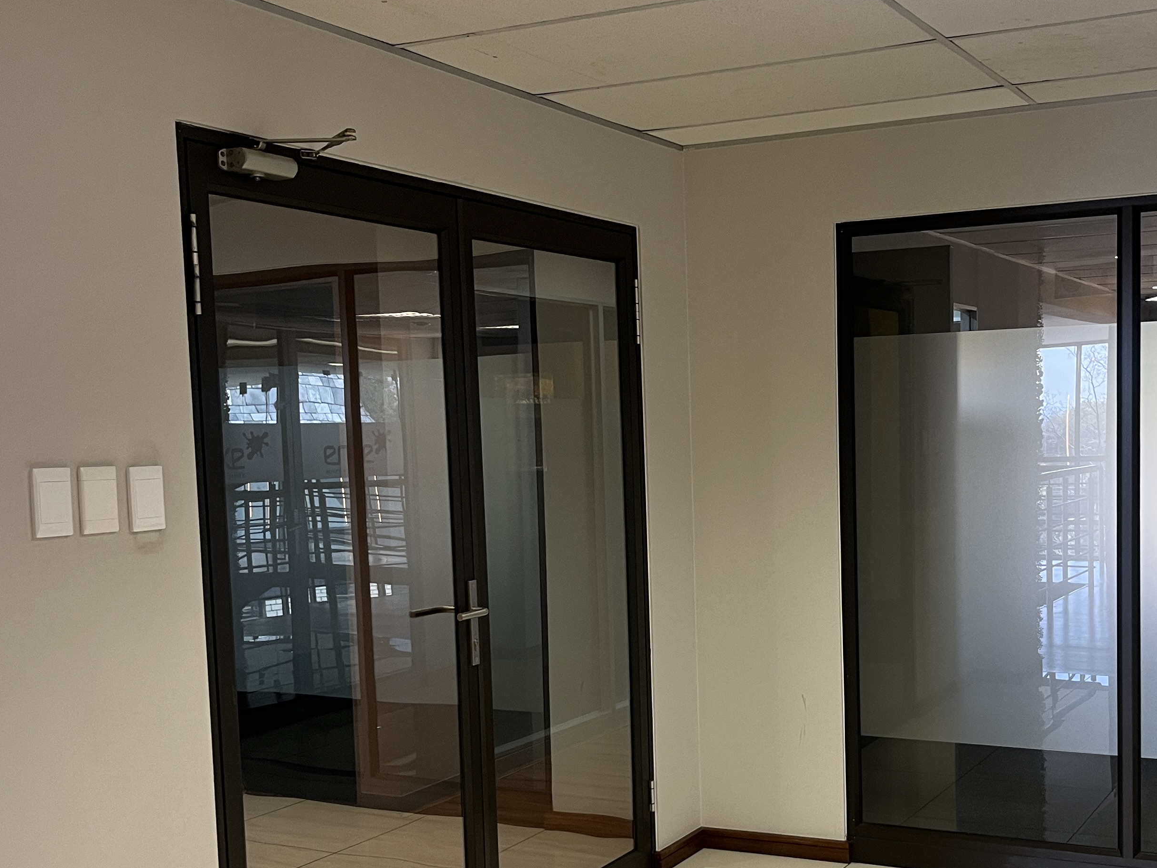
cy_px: 540
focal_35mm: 43
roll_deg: +1.0
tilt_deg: -6.8
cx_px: 749
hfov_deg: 43.4
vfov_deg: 33.4
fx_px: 1437
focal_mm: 5.1
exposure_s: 1/50
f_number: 1.6
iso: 125
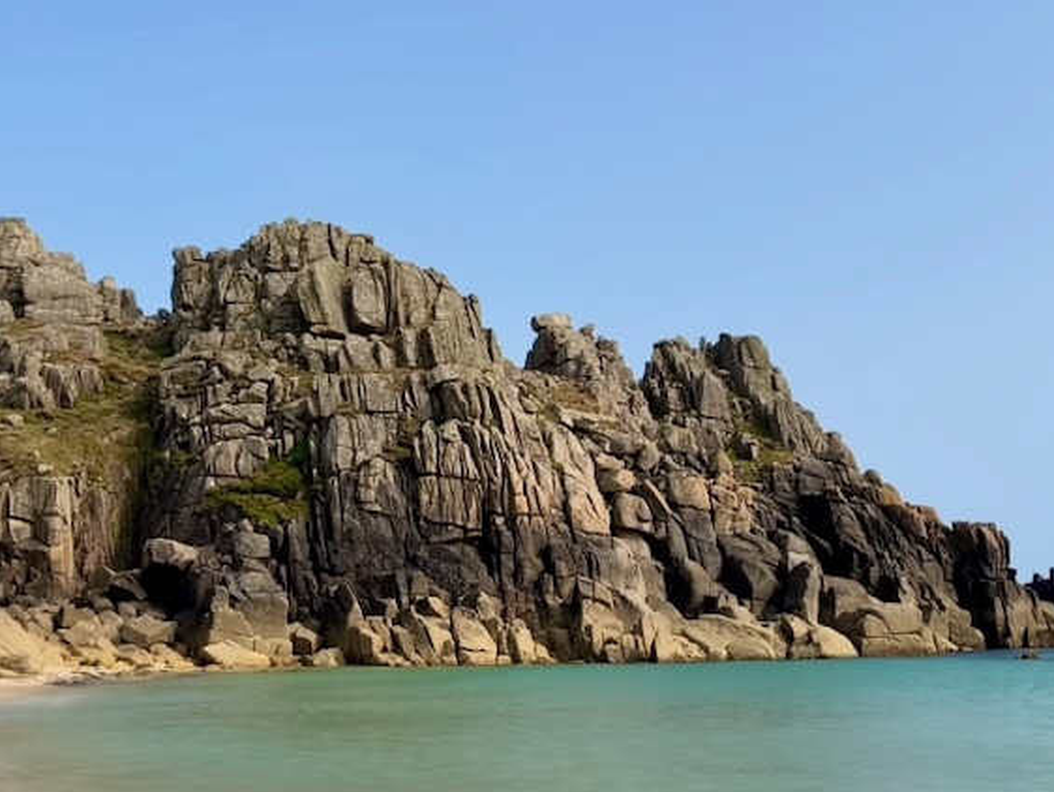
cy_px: 559
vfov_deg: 38.0
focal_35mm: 37
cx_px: 583
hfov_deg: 50.0
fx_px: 1127
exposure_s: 1/4149
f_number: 1.6
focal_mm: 5.1
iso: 50
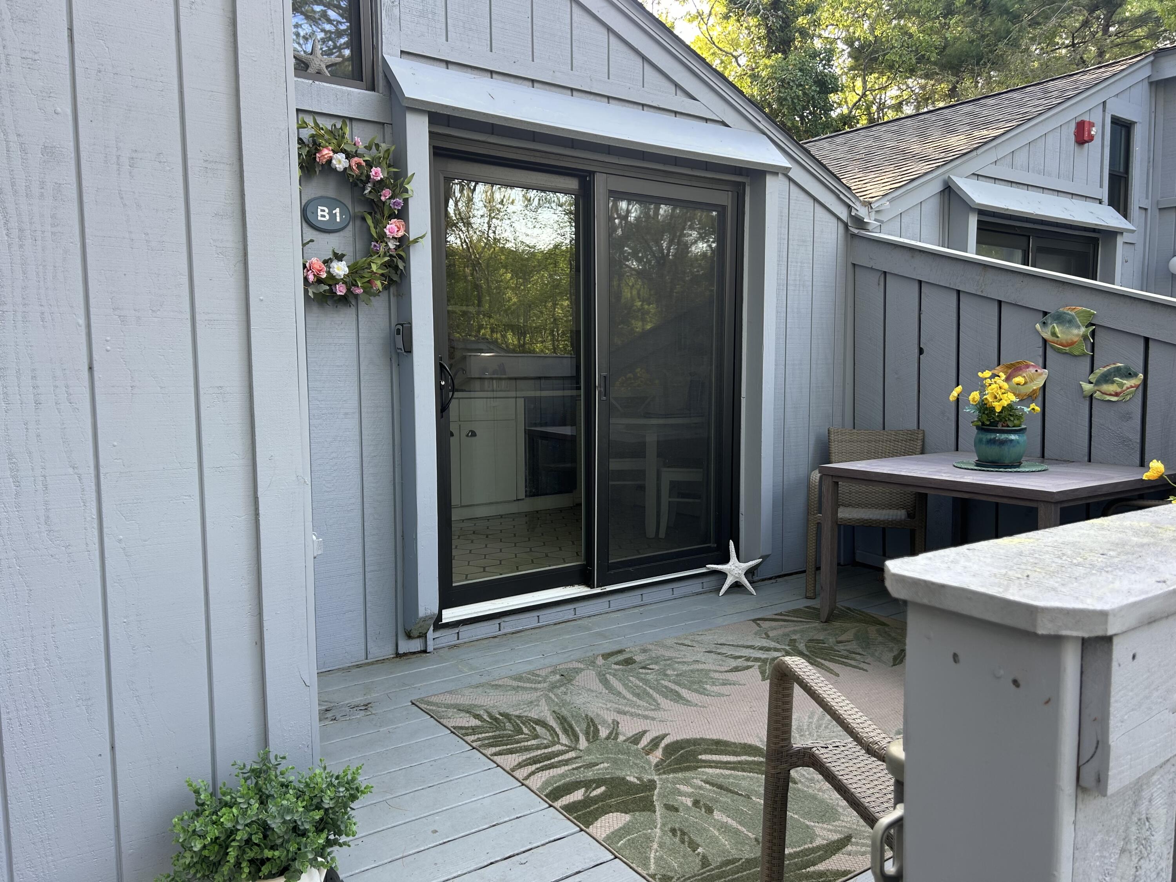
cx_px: 588
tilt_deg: -6.2
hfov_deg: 67.3
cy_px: 441
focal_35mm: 26
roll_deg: +0.1
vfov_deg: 53.1
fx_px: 883
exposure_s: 1/121
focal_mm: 5.7
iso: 40
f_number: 1.5
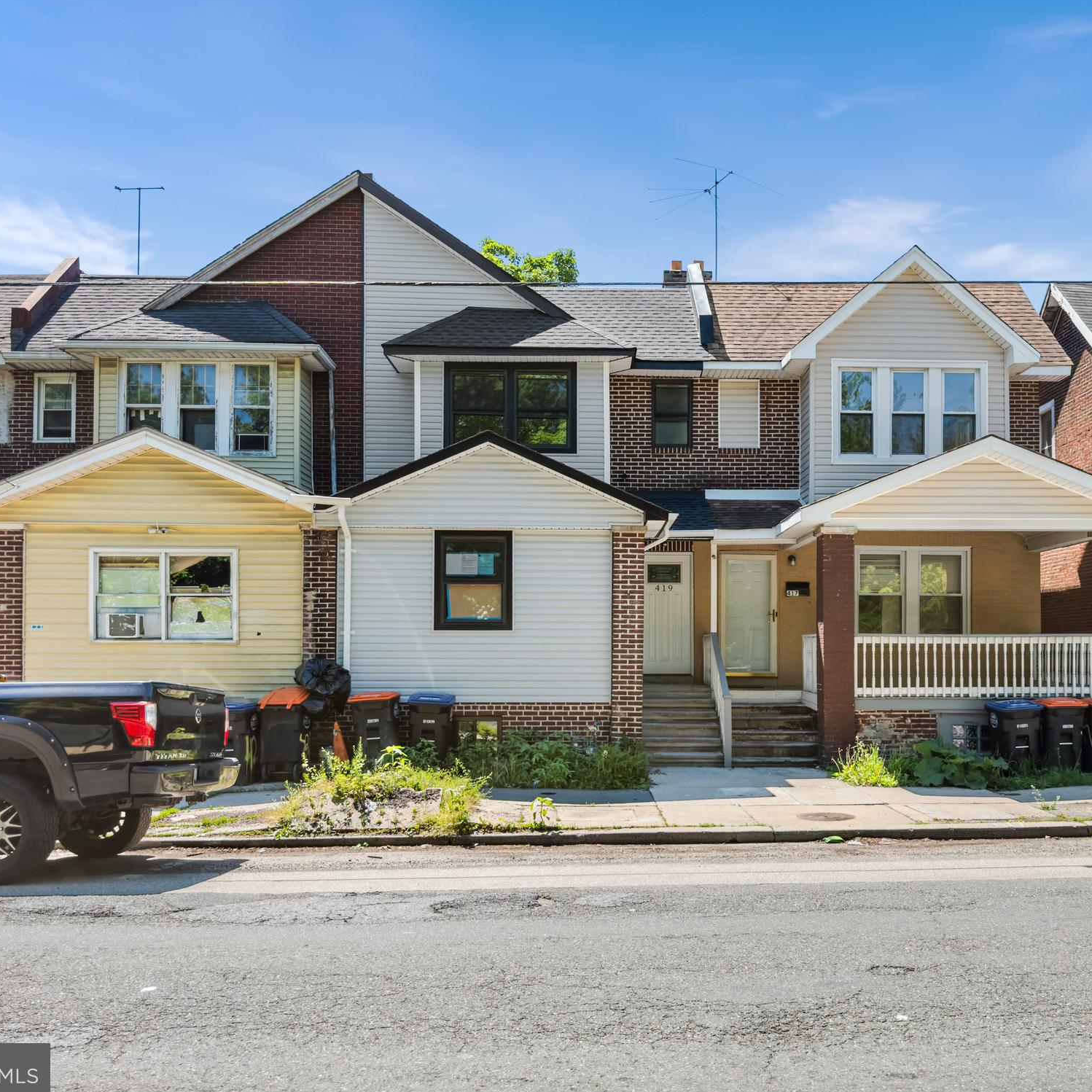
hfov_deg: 55.5
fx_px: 1035
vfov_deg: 55.6
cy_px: 543
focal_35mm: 29
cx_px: 615
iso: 64
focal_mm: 6.76
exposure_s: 1/2500
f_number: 1.8
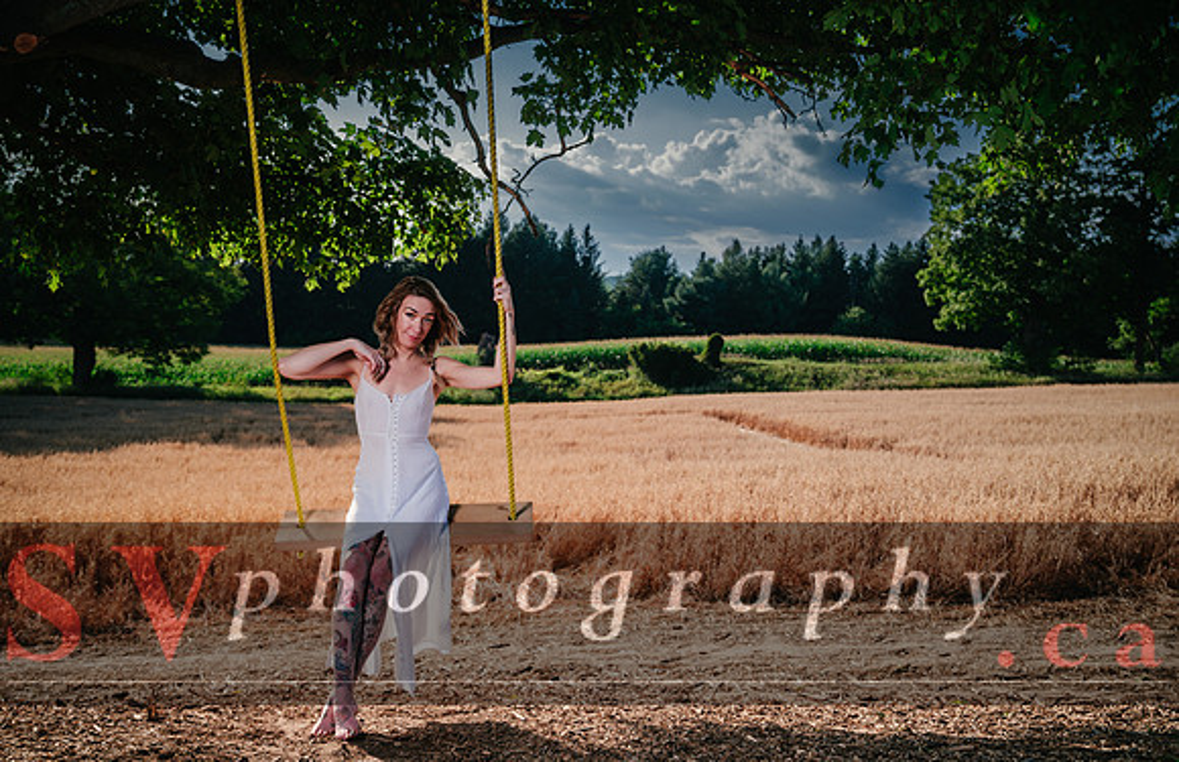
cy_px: 429
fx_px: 1158
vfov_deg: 36.4
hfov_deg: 54.0
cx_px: 590
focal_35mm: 36
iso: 100
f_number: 4
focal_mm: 42.5
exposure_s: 1/125
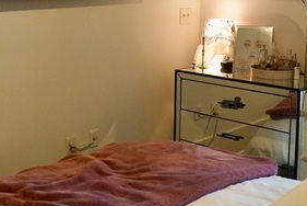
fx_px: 546
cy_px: 37
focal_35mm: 64
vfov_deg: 21.0
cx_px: 64
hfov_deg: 30.7
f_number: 2.8
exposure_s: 1/160
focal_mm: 24
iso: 2500
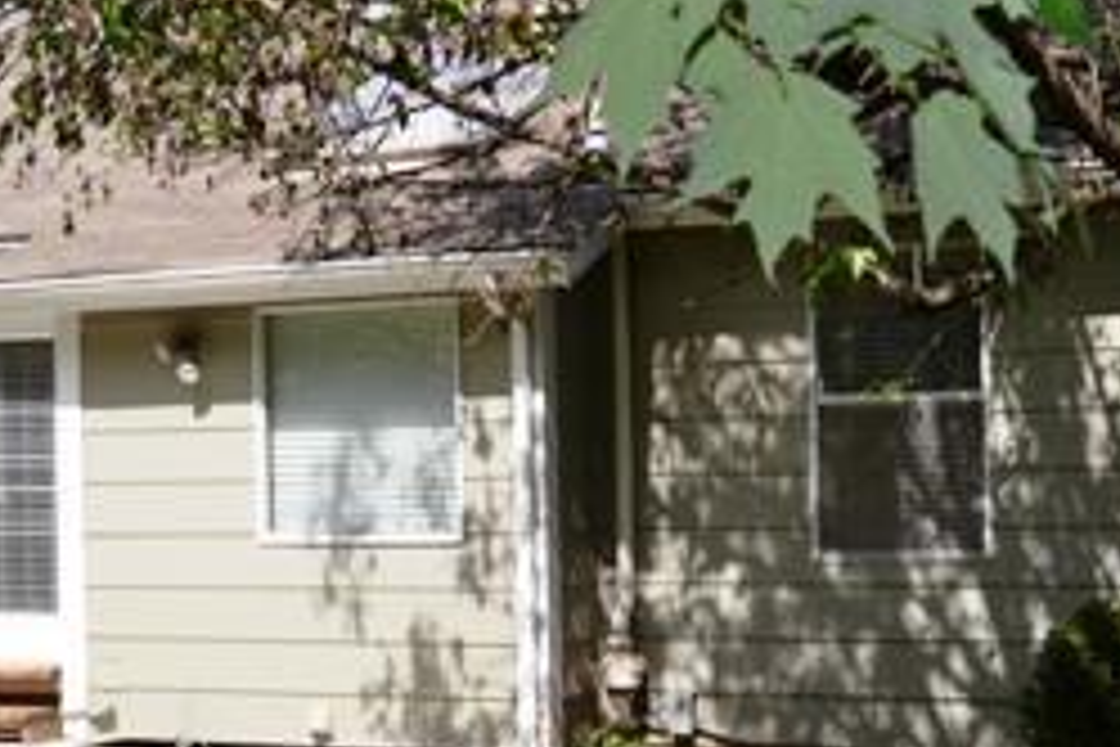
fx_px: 2395
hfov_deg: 26.3
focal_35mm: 77
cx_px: 607
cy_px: 502
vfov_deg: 17.7
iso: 100
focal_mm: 20
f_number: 8
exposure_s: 1/200
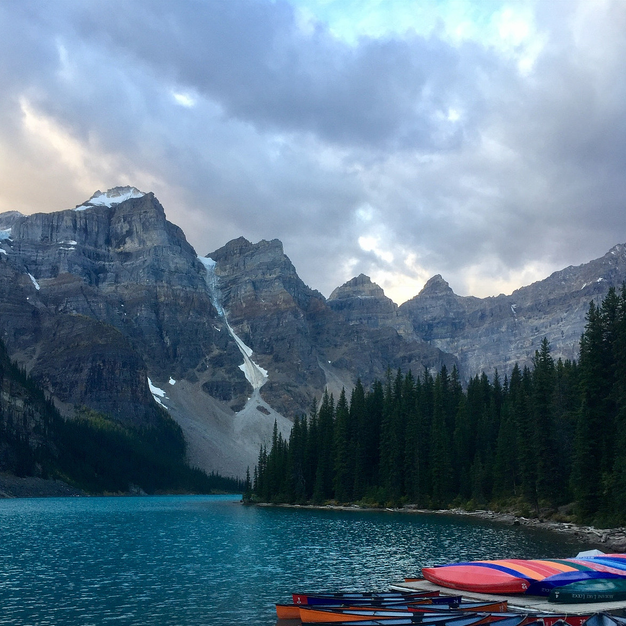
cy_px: 379
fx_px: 716
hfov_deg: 47.2
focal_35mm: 35
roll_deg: +0.2
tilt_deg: +7.2
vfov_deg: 46.9
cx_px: 316
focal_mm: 4.15
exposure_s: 1/60
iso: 40
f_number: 2.2
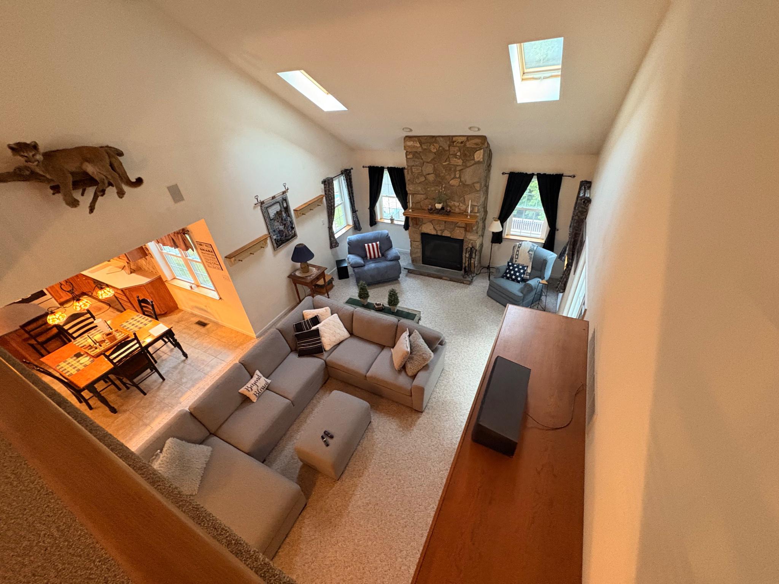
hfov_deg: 102.1
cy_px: 292
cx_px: 390
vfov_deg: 85.7
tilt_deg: -34.3
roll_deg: +5.3
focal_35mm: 14
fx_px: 315
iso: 800
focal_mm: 2.22
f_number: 2.2
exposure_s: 1/60
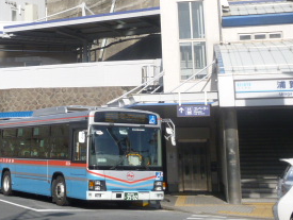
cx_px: 10
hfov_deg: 23.8
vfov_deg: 18.4
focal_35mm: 79
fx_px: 670
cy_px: 27
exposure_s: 1/800
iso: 100
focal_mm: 6
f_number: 3.5
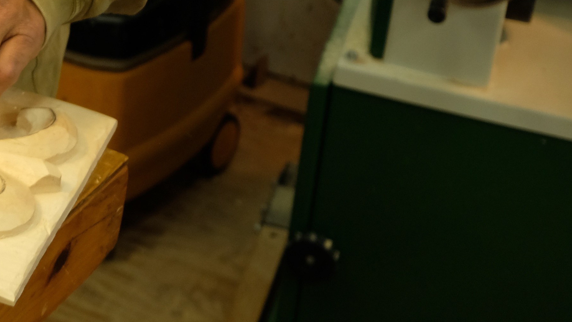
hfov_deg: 16.3
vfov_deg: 9.8
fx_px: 1805
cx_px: -310
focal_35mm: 119
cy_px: -208
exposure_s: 1/60
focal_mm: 22.9
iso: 320
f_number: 4
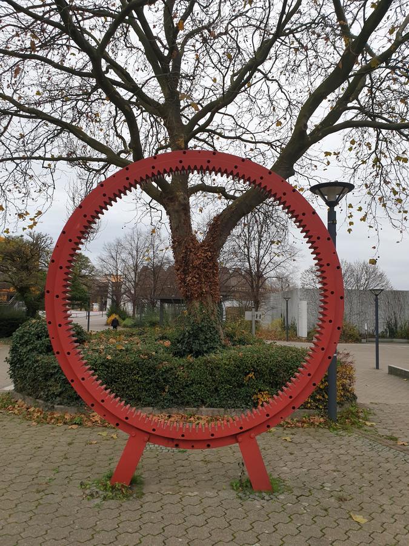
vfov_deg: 67.3
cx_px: 204
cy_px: 273
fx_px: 410
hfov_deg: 53.1
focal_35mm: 26
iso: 80
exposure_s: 1/50
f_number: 2.4
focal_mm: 4.3
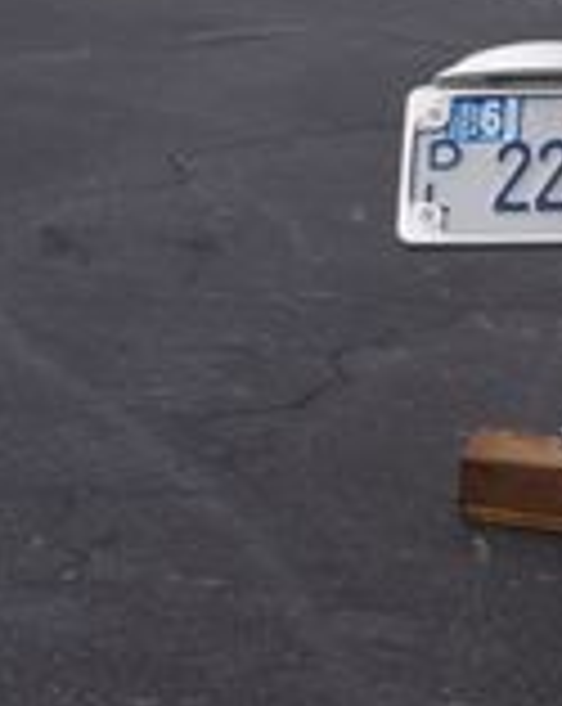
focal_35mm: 161
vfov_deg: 11.8
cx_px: 1025
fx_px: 3357
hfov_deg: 9.1
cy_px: -115
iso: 200
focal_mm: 28.13
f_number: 7.1
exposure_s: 1/320
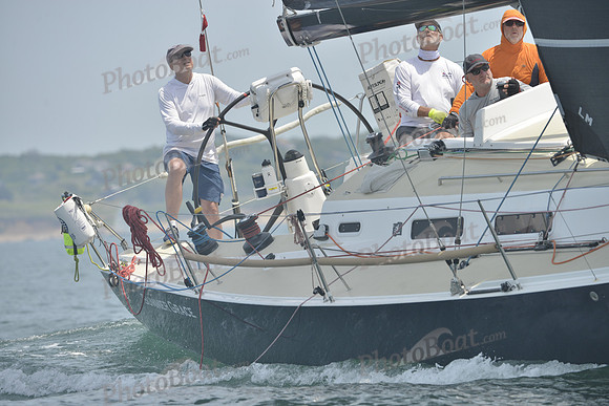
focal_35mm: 280
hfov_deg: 7.4
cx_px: 304
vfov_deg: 4.9
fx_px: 4738
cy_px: 203
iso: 280
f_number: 6.3
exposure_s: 1/1000
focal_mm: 280
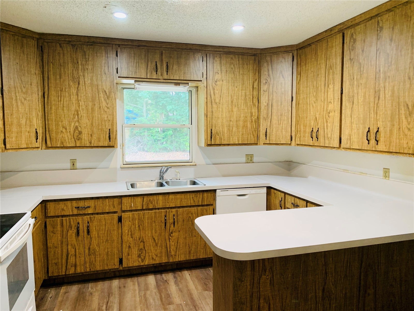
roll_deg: +0.6
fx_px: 311
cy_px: 156
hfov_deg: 67.3
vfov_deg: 53.1
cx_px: 207
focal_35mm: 26
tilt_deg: -7.8
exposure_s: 1/60
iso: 200
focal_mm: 4.25
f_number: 1.8
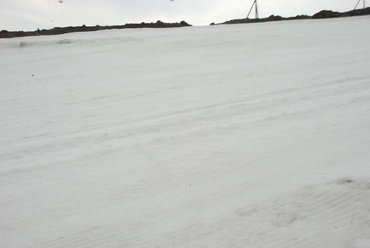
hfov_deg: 57.1
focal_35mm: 33
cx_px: 185
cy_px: 124
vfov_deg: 40.1
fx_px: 340
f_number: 24
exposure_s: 1/20
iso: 1000
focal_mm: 22
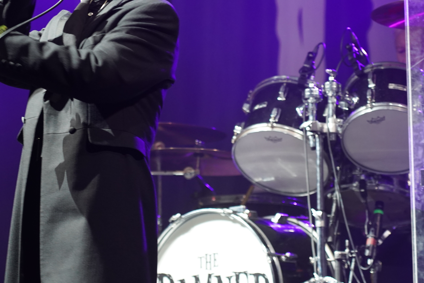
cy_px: 81
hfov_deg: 11.8
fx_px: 2049
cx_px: 184
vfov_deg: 7.9
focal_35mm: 174
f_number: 4
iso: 2500
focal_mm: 105
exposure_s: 1/160
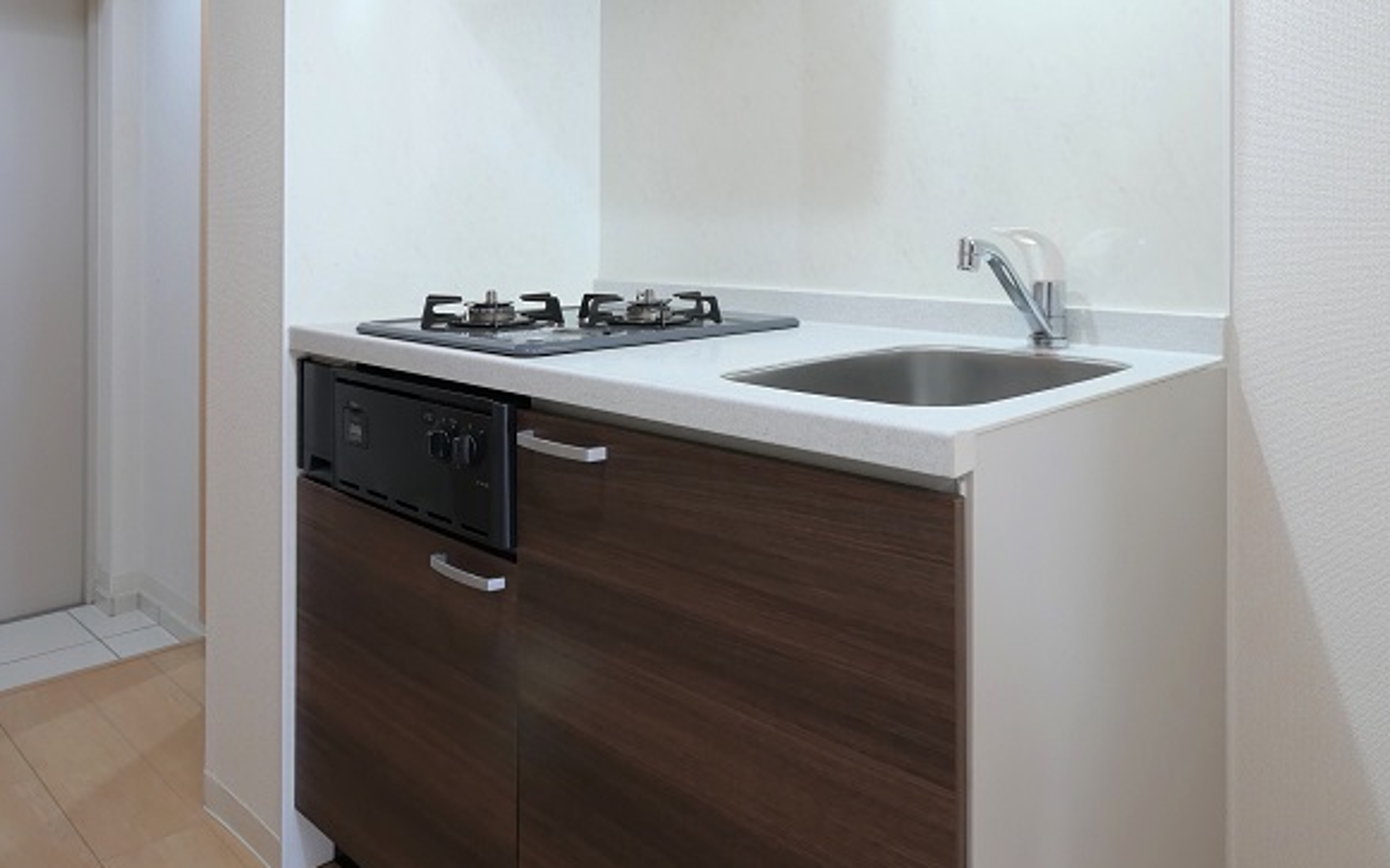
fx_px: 947
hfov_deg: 72.3
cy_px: 249
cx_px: 773
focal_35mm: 25
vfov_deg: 47.9
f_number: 4
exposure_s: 1/40
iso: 640
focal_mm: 7
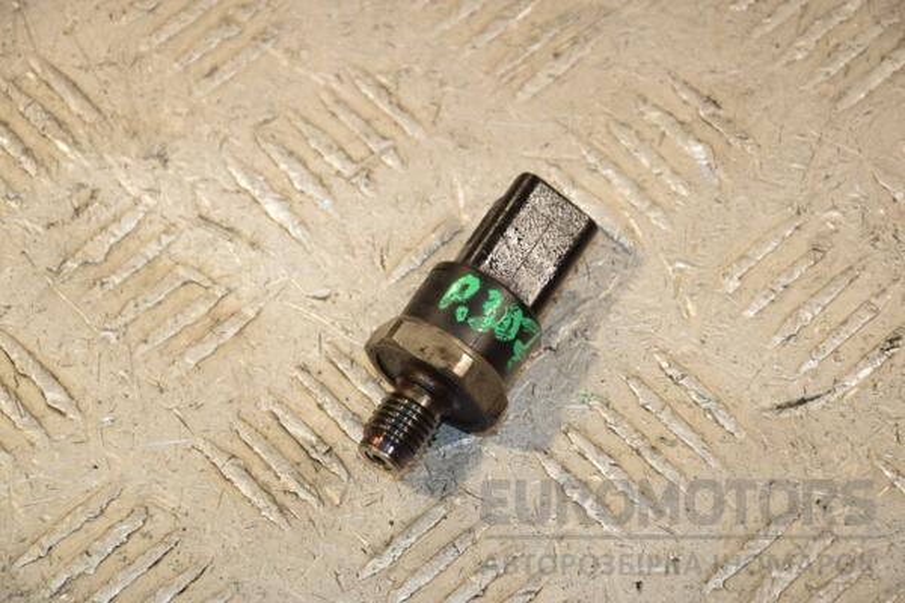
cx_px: 452
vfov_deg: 8.7
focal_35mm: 158
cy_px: 302
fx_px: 3959
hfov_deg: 13.0
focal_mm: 105
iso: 800
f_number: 8
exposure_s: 1/200
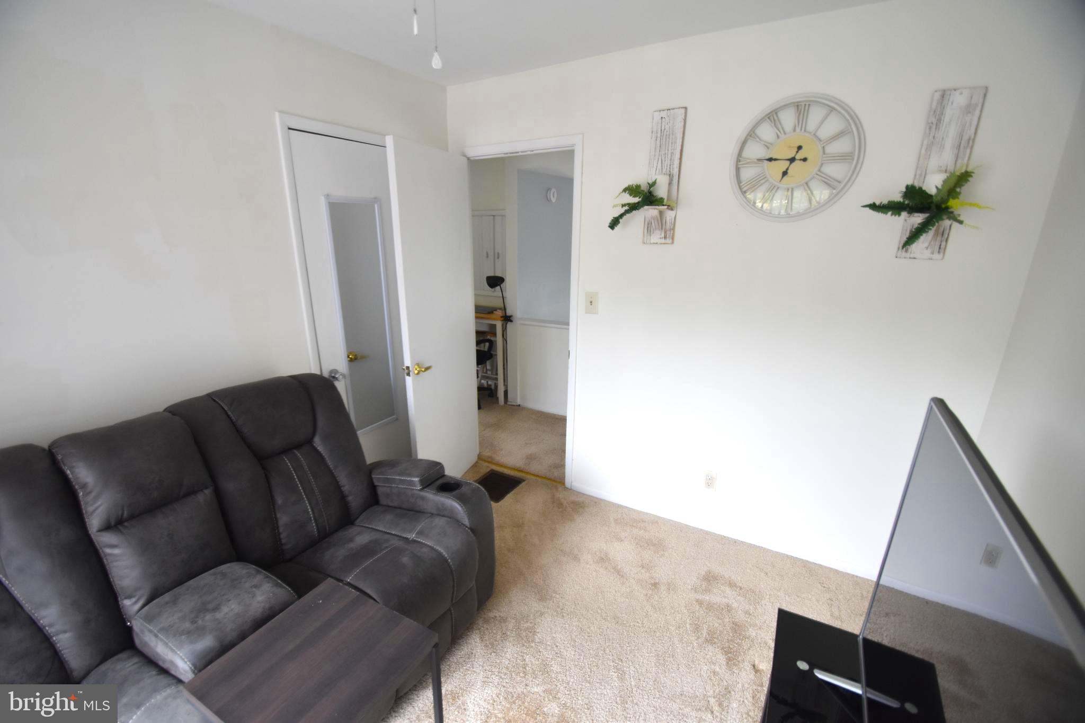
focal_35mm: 15
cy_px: 362
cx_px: 542
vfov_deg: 77.3
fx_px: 452
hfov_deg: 100.4
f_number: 4
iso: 800
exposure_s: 1/60
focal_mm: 10
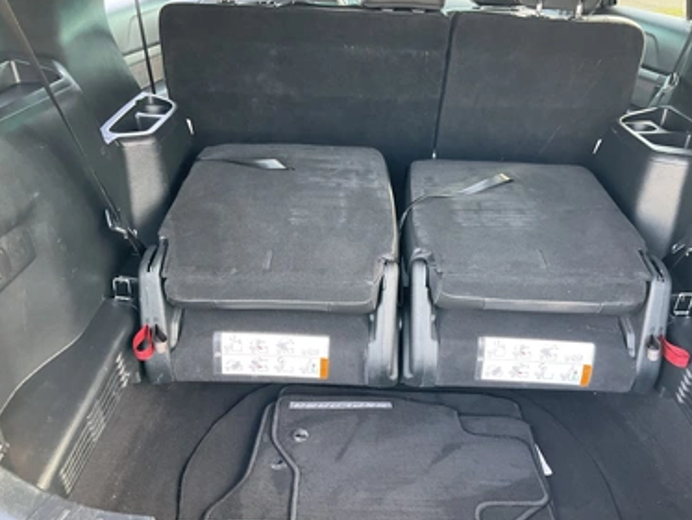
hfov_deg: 58.3
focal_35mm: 31
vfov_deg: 45.5
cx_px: 363
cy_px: 254
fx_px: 620
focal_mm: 3
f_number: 1.8
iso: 125
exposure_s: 1/60
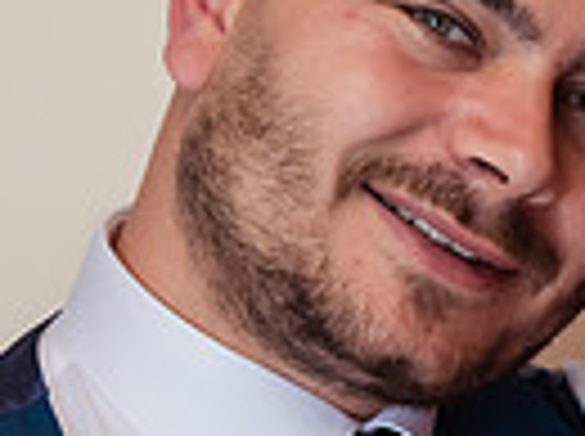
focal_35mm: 236
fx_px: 3981
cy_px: 507
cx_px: 846
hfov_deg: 8.2
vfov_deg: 6.2
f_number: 3.2
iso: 400
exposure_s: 1/200
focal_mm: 52
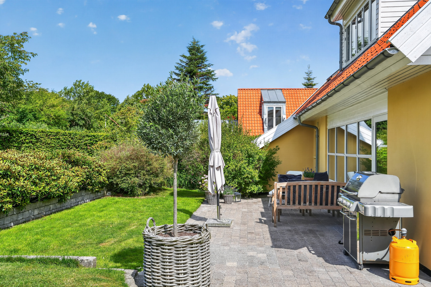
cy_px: 144
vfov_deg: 37.8
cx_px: 216
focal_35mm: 35
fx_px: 419
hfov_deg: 54.4
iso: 400
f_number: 8
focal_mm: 35
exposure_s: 1/500
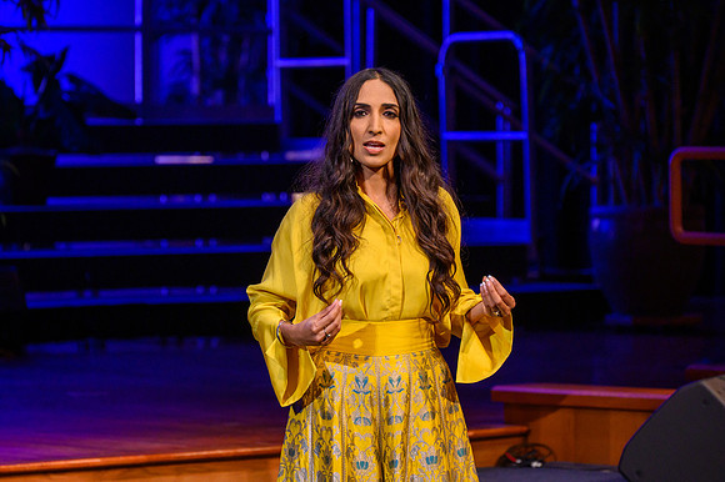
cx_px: 327
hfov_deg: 9.3
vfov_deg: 6.2
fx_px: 4470
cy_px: 222
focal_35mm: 222
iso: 1600
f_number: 6.3
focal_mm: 200
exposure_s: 1/100
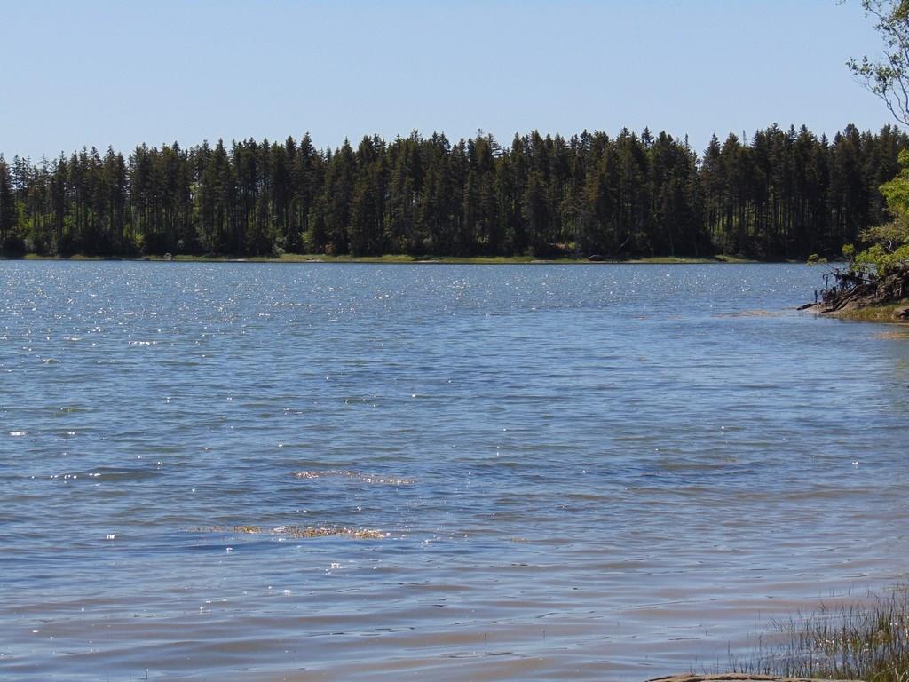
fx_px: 2836
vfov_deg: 13.7
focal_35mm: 108
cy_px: 341
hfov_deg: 18.2
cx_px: 454
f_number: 10.1
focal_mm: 19.4
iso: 80
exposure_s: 1/250
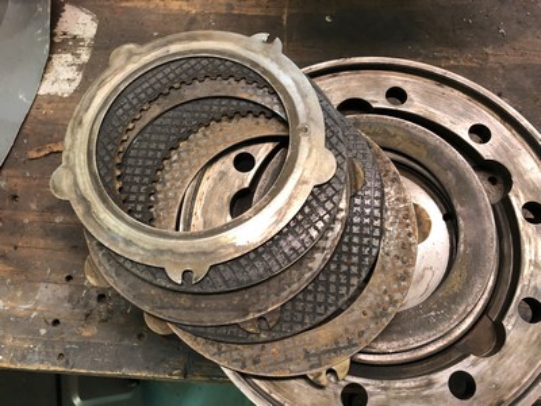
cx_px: 270
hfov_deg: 63.4
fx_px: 438
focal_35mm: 28
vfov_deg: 49.7
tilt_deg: -73.3
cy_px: 203
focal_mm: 4
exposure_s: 1/15
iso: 64
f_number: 1.8
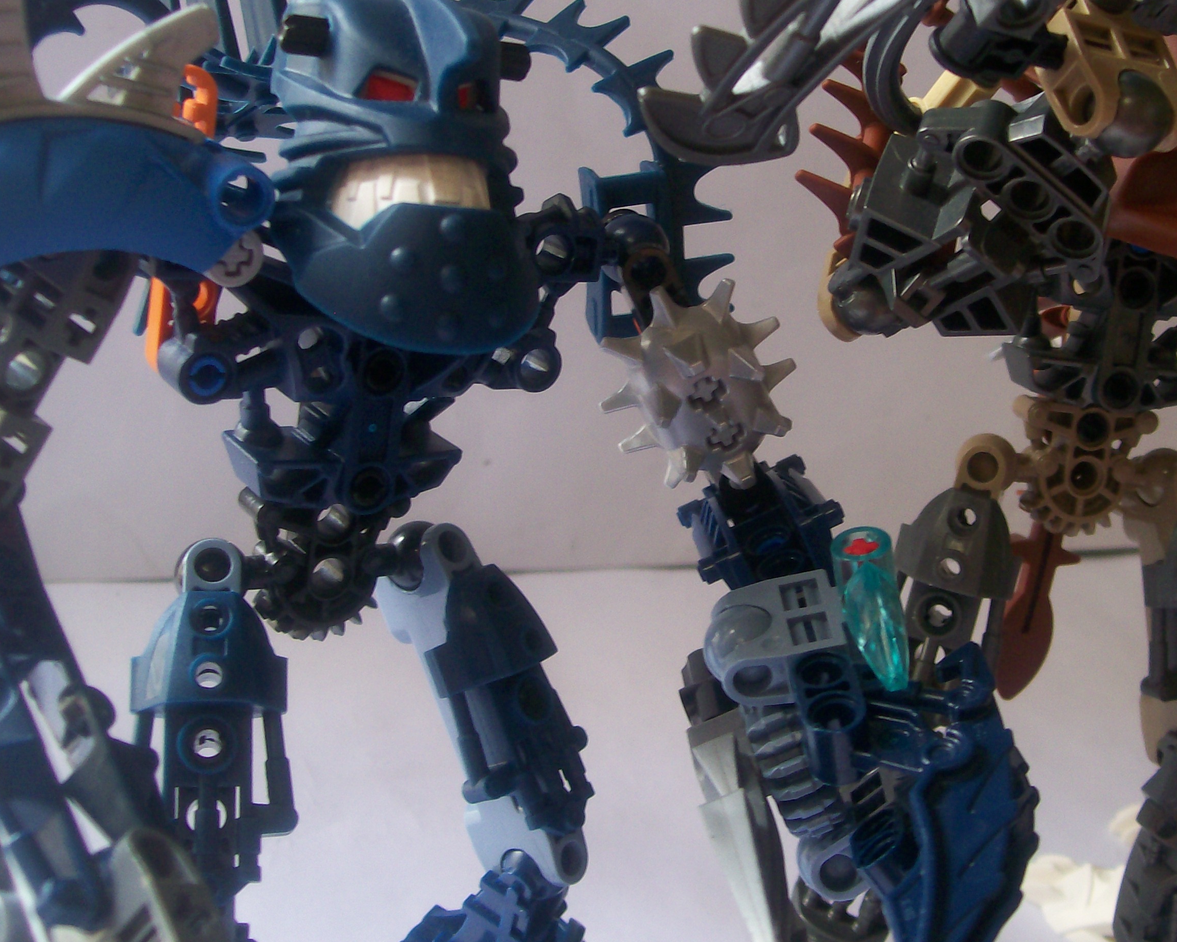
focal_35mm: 47
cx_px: 683
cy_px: 398
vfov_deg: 32.0
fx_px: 1637
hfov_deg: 39.4
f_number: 2.7
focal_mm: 6
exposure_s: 1/37.8
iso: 80
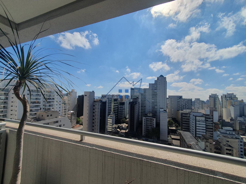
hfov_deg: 106.2
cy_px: 92
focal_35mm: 13
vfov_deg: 89.9
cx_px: 123
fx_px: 92
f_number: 2.2
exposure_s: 1/2280
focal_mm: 1.8
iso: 50
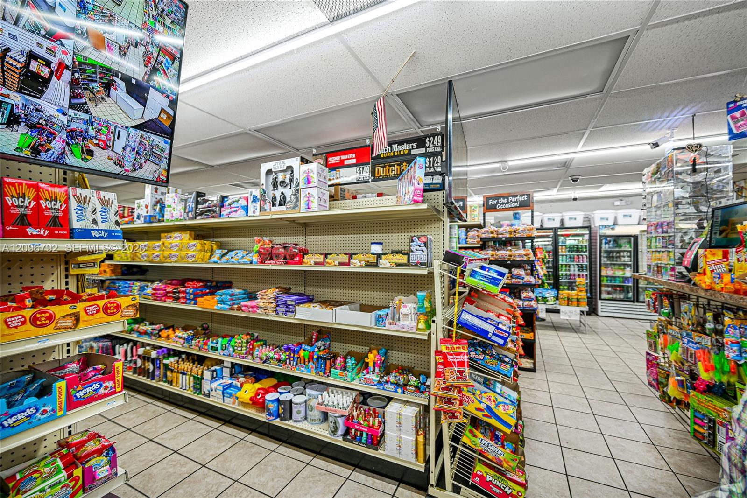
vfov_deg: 81.2
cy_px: 249
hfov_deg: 104.2
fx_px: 291
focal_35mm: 14
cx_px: 374
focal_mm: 14
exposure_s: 1/50
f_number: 4
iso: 100
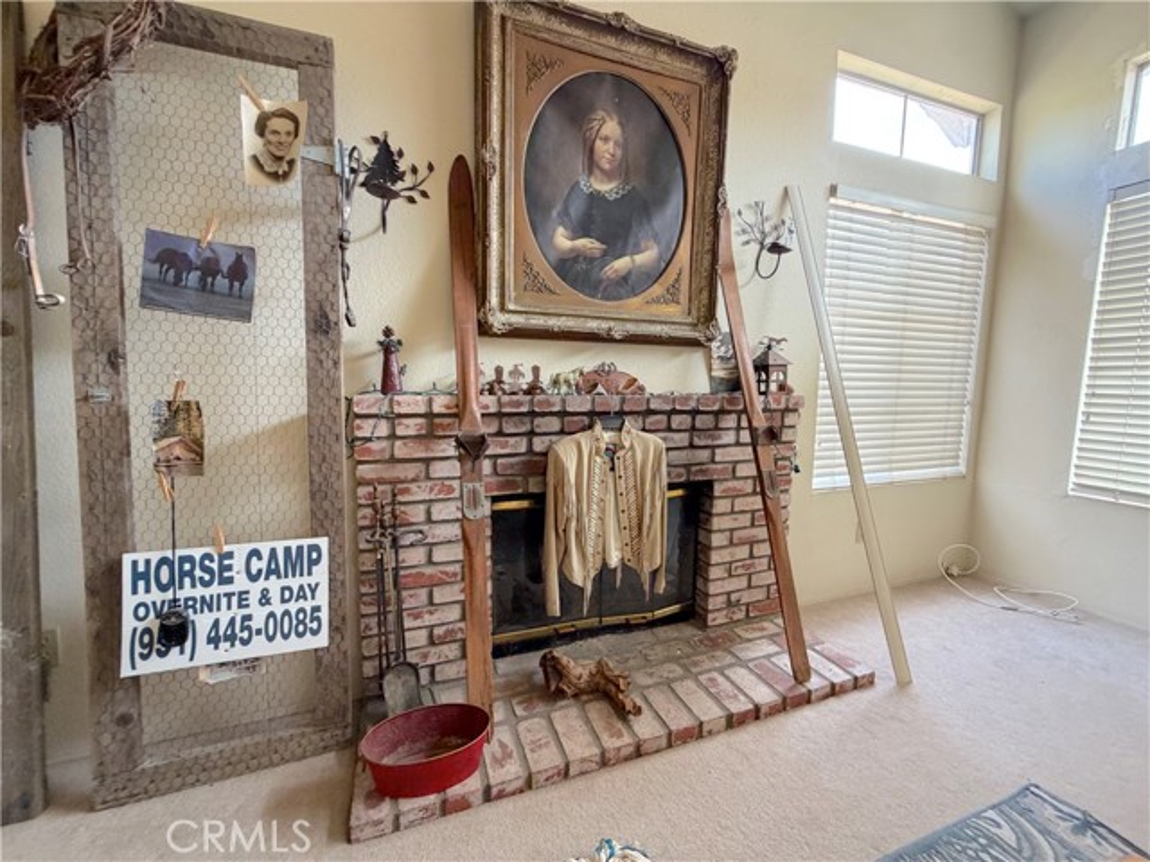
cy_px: 431
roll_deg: -0.1
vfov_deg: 85.7
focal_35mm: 14
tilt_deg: -7.0
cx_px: 575
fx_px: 465
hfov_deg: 102.1
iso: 320
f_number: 2.2
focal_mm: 2.22
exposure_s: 1/88
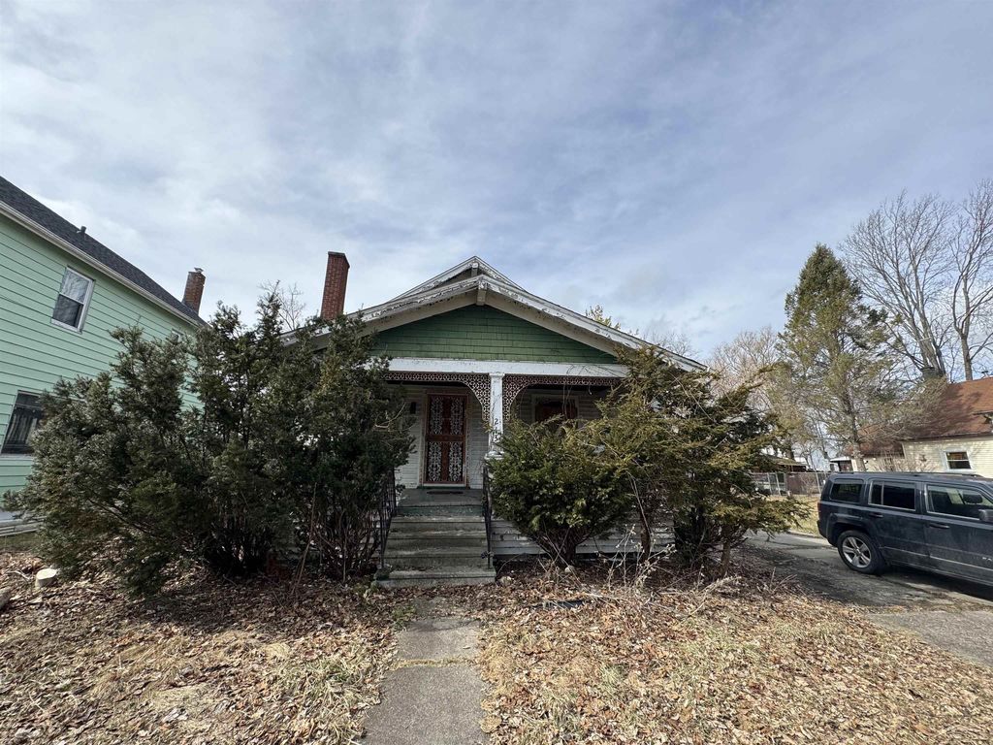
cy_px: 372
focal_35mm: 14
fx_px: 402
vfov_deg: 85.7
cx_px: 496
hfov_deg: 102.1
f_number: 2.2
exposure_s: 1/1236
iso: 40
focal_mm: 2.22
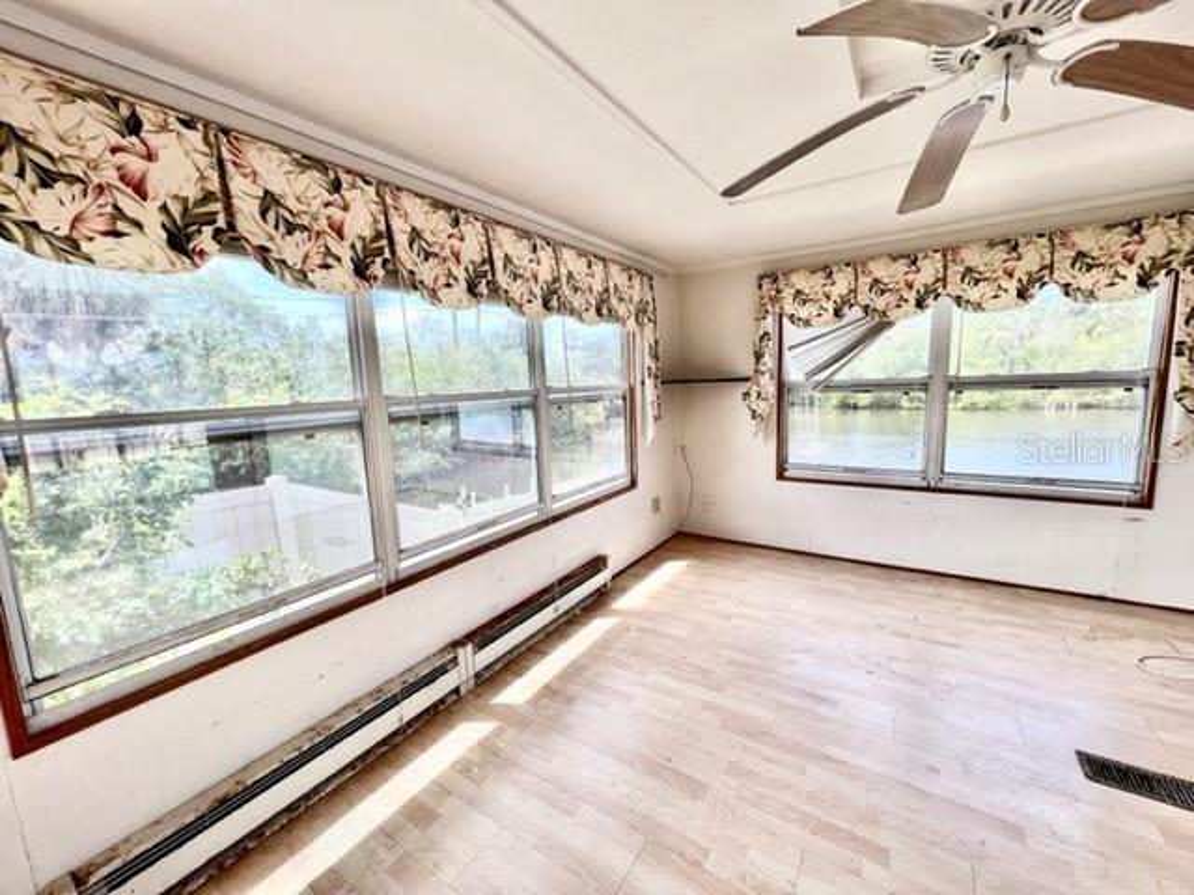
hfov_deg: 106.2
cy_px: 448
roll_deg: +2.3
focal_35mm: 13
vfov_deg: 89.9
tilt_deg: -8.7
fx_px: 448
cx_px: 597
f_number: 1.8
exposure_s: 1/180
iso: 32
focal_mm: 1.57
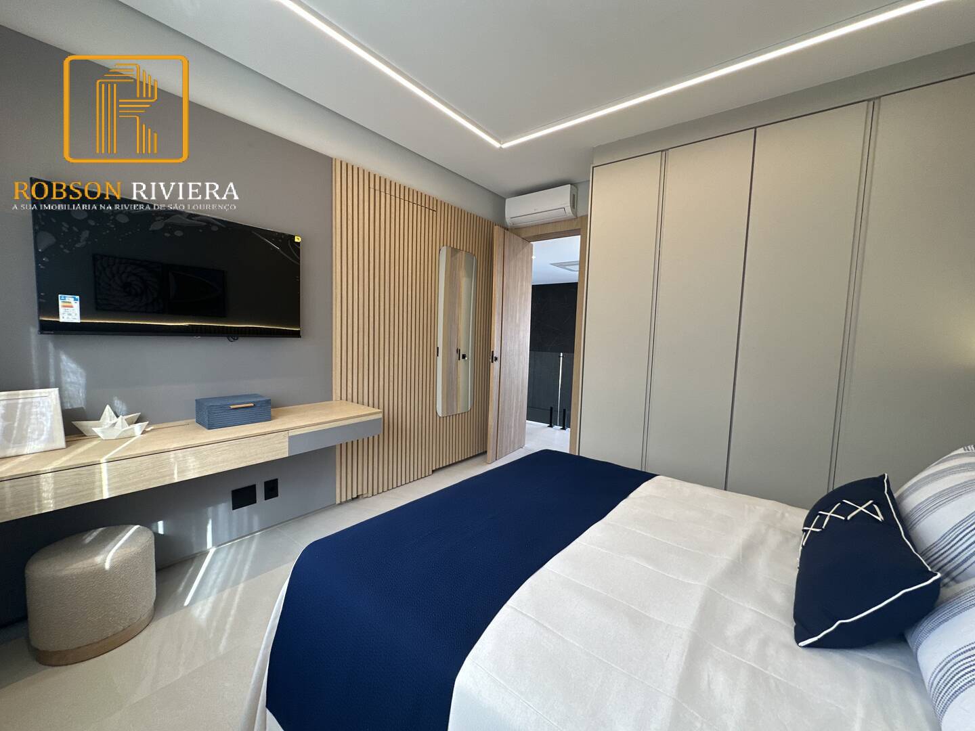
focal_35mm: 14
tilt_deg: -4.0
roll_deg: -1.8
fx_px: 394
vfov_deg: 85.7
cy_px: 366
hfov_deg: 102.1
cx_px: 488
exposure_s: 1/120
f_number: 2.2
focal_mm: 2.22
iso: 160
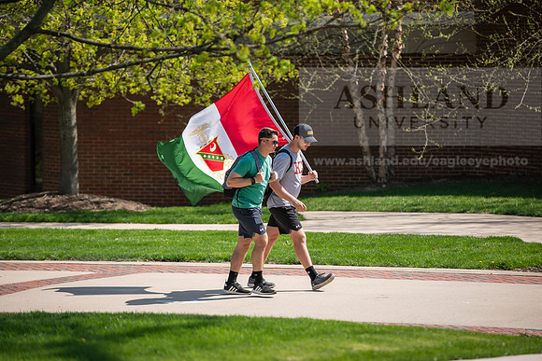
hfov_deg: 10.5
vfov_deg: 7.0
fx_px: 2936
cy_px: 180
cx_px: 271
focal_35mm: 195
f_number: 4
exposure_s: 1/400
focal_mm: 195
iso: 64
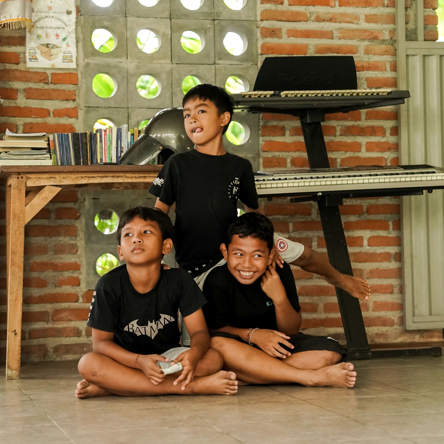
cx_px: 226
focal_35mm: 90
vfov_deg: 19.3
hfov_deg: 19.3
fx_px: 1306
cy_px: 221
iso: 2000
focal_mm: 70
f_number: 2.8
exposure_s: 1/100
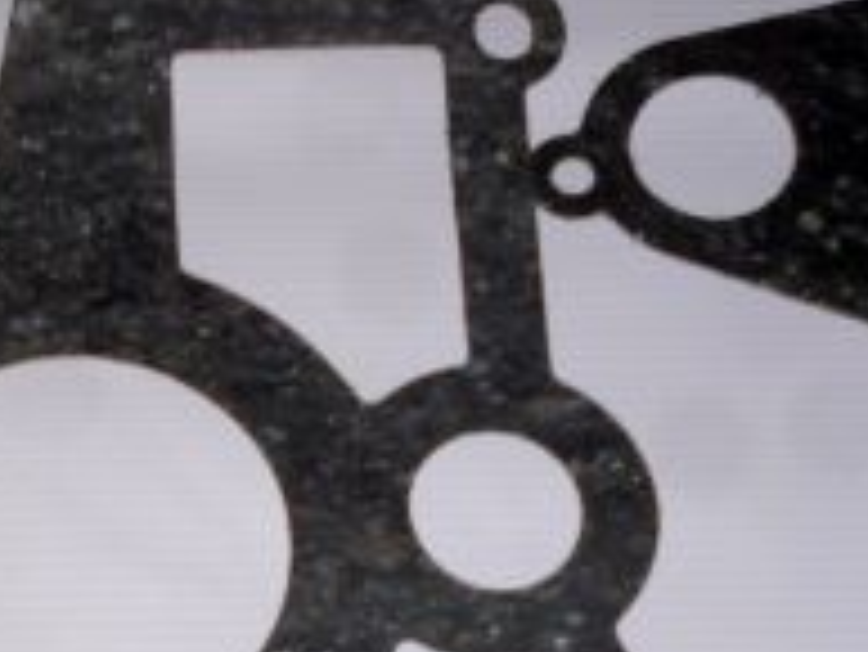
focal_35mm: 87
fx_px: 2183
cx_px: 94
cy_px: 751
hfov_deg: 22.0
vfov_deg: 16.4
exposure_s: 1/60
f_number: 3.1
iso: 100
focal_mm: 5
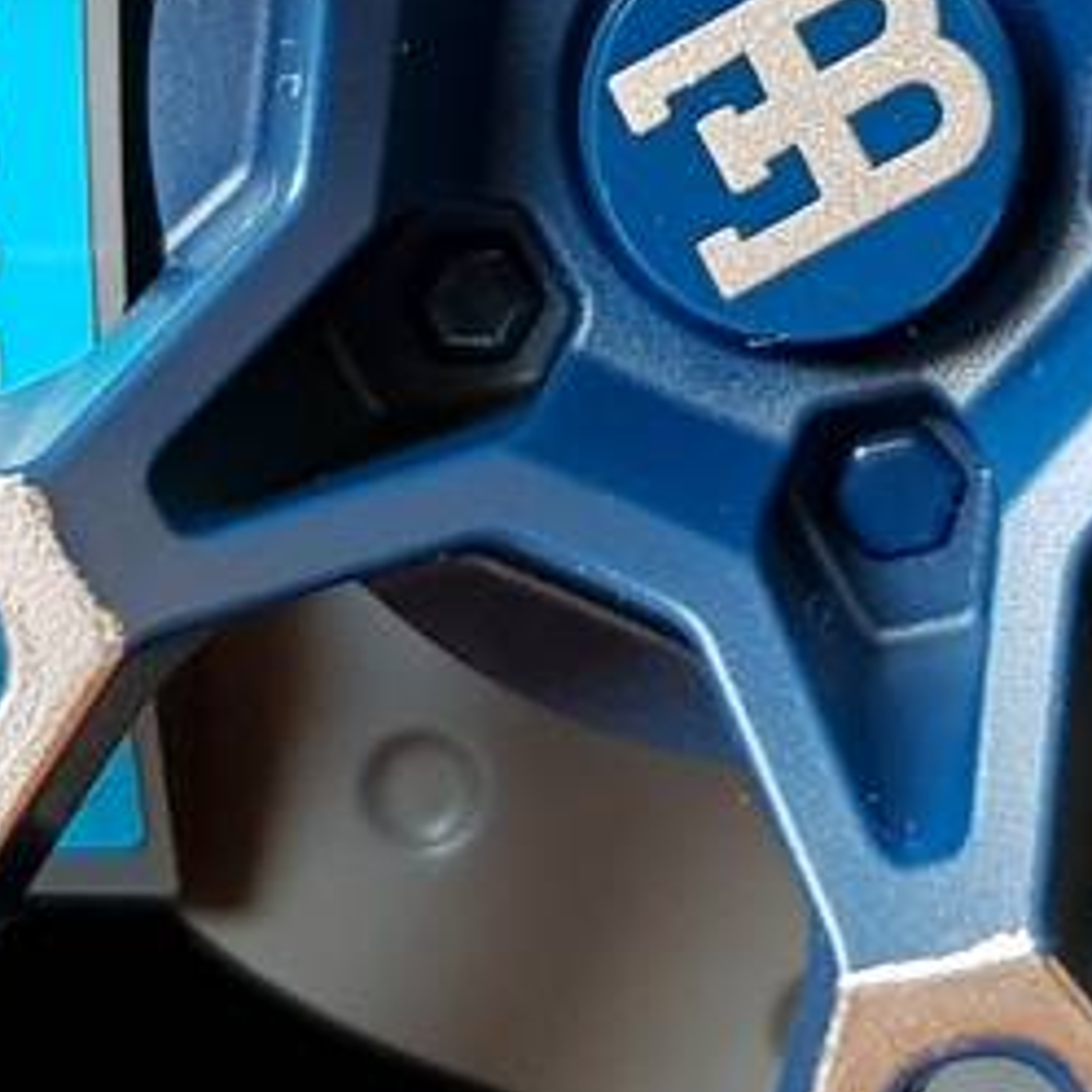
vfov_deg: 19.8
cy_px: -164
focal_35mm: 83
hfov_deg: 20.8
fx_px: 2962
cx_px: 728
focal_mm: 4.3
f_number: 1.7
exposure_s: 1/31
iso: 160
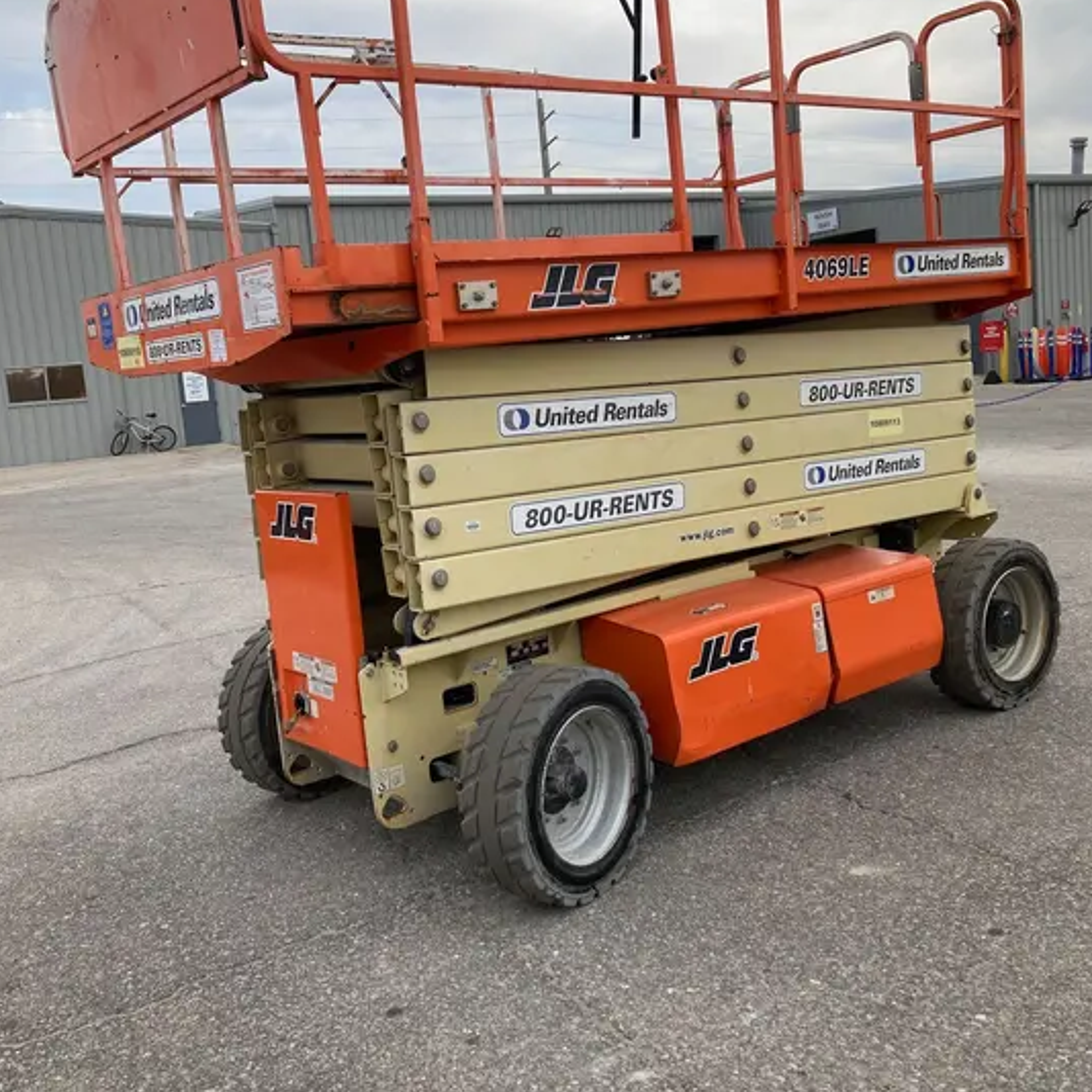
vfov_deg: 48.4
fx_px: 1213
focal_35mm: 34
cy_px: 535
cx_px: 560
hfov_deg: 48.4
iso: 20
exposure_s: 1/783
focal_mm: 3.99
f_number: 1.8
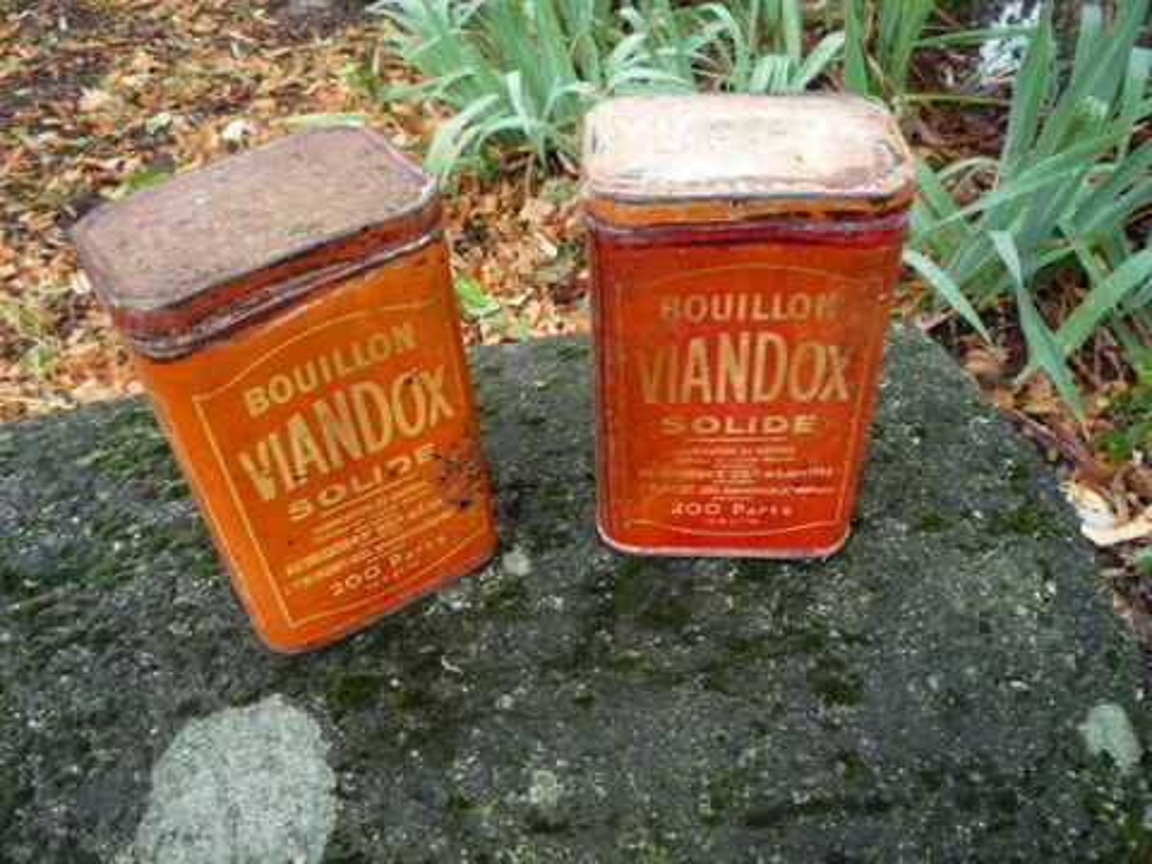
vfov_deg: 46.8
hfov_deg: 60.0
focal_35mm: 30
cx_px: 576
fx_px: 998
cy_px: 432
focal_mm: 5.2
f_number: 3.3
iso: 400
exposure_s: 1/30
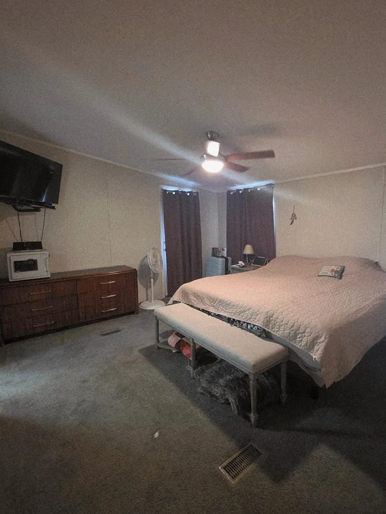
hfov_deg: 77.7
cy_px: 256
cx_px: 220
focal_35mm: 16
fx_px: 238
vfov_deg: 94.5
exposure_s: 1/60.2
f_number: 1.9
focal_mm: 2.2
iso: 800
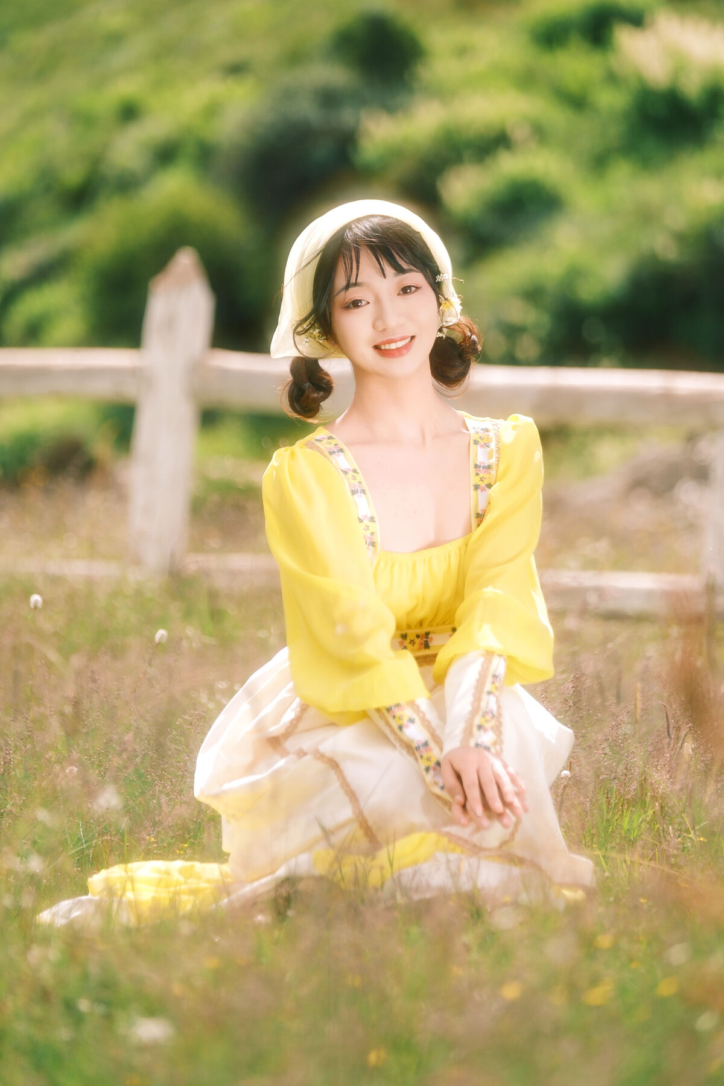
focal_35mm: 186
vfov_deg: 11.1
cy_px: 543
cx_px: 362
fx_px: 5611
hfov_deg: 7.4
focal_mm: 124.3
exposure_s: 1/1600
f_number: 2.8
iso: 250
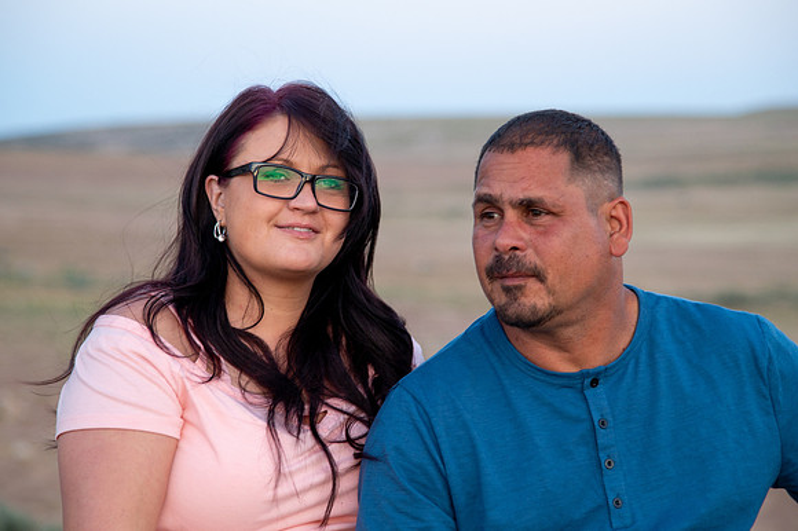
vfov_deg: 10.4
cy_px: 258
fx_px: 2915
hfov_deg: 15.6
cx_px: 399
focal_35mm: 132
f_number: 4.5
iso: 500
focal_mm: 110
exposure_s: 1/80
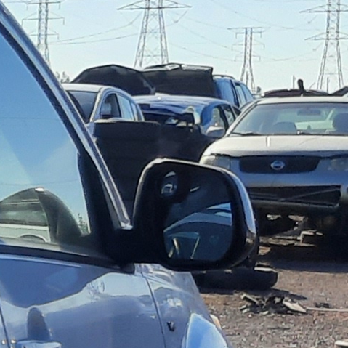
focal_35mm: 192
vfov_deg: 9.1
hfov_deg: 7.5
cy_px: 331
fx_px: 2184
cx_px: -833
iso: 40
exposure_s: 1/1724
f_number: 1.7
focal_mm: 3.92
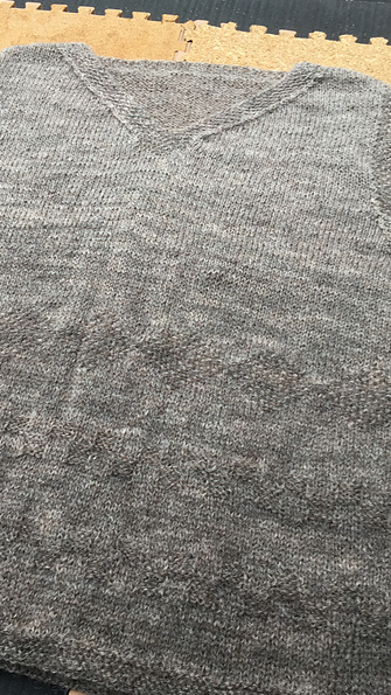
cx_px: 151
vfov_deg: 58.0
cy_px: 331
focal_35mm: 34
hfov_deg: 34.5
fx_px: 626
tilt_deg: -74.8
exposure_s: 1/60
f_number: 2.2
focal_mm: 4.15
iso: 25
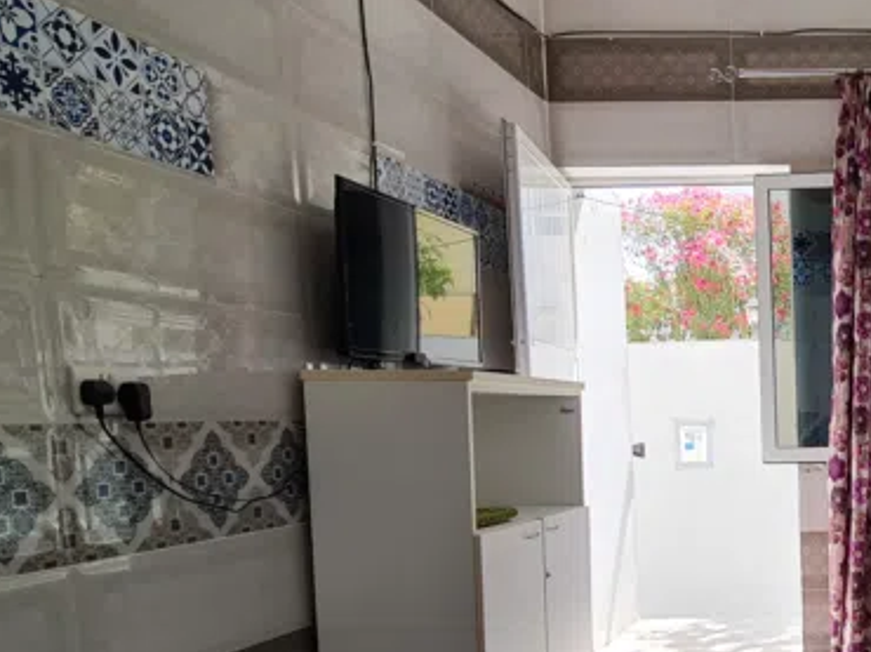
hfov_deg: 42.3
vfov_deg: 38.2
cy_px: 518
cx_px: 923
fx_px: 905
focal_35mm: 36
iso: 64
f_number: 2.2
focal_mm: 2.2
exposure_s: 1/255
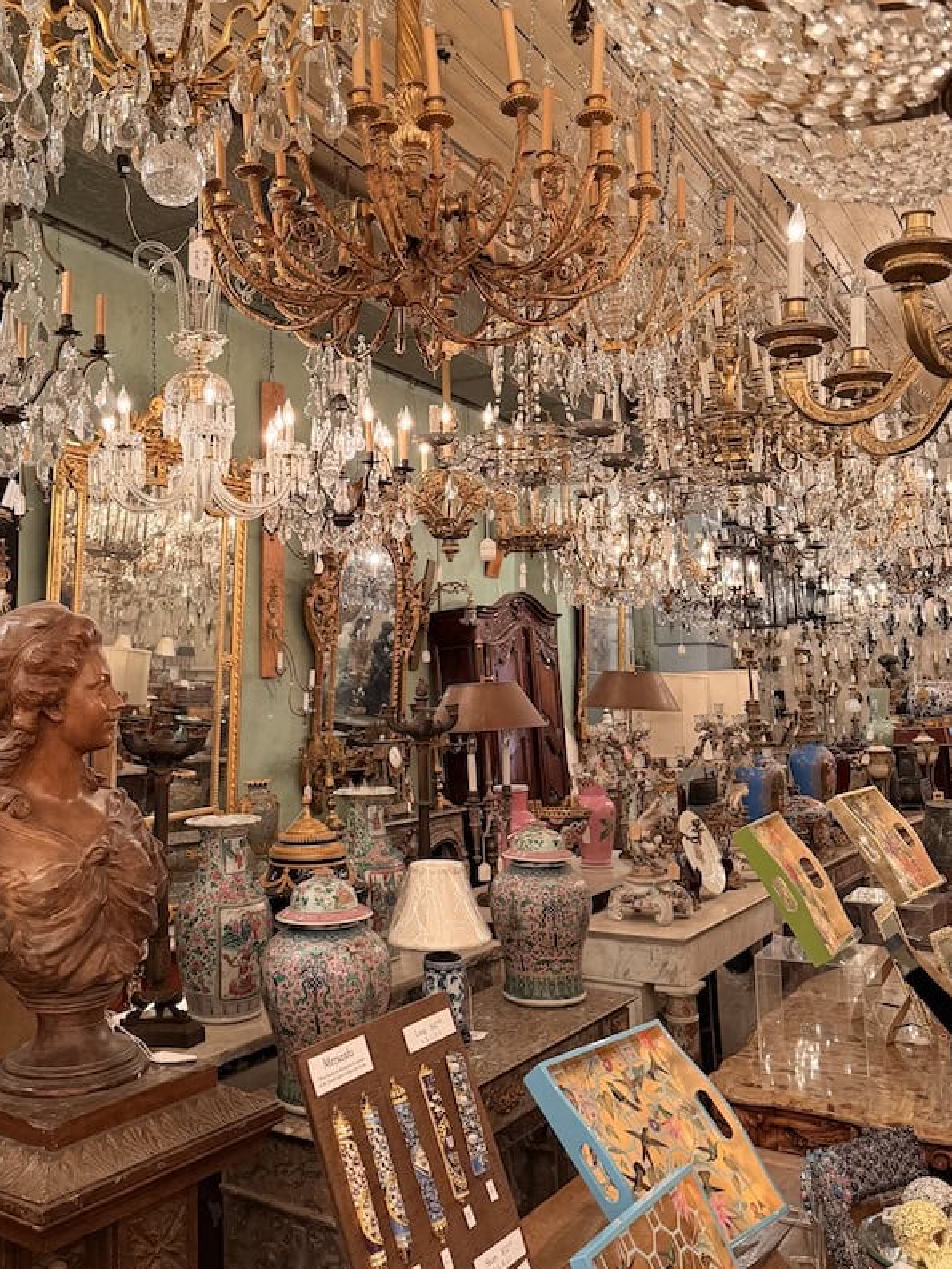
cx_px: 365
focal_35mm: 31
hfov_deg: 45.1
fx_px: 1136
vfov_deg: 58.2
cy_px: 562
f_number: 1.8
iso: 320
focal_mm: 6.8
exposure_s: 1/60
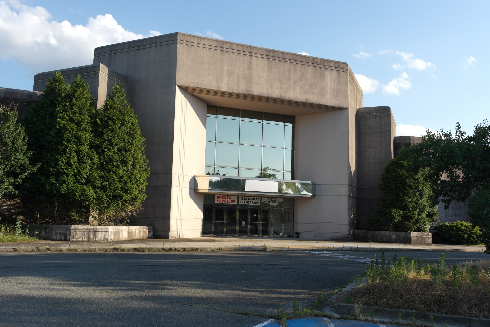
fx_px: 408
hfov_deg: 61.9
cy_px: 164
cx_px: 245
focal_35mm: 30
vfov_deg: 43.6
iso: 100
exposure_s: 1/250
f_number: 5.6
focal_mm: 20
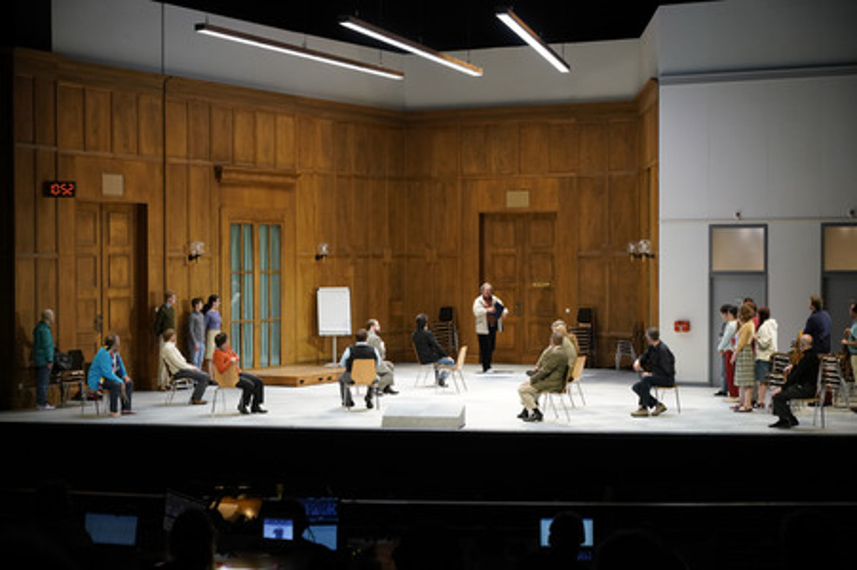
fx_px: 1475
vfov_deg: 21.9
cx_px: 428
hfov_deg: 32.4
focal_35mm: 62
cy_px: 285
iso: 2500
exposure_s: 1/160
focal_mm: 62
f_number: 5.6
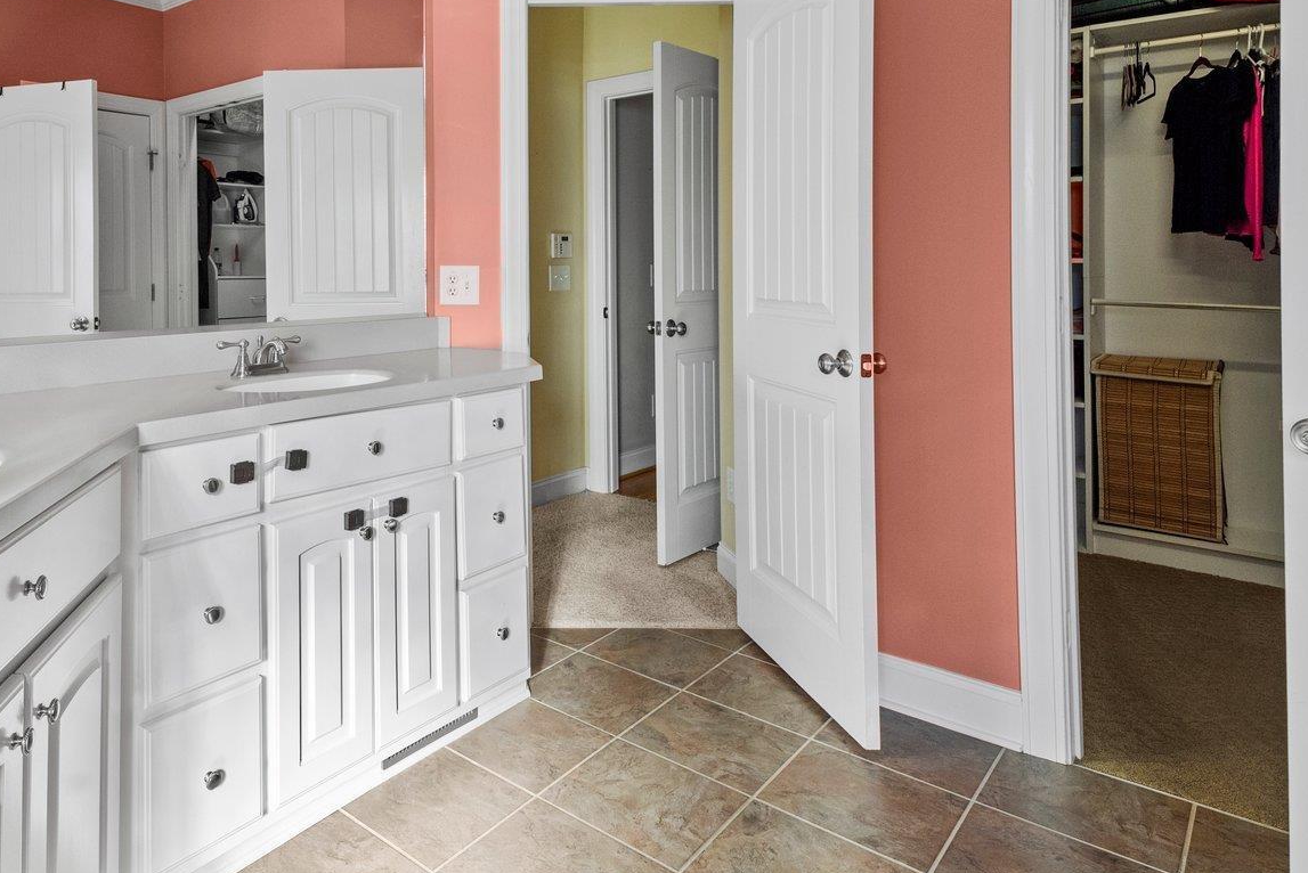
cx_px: 408
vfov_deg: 49.9
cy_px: 251
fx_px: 909
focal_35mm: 25
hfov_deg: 68.9
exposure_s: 1/60
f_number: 8
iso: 400
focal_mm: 14
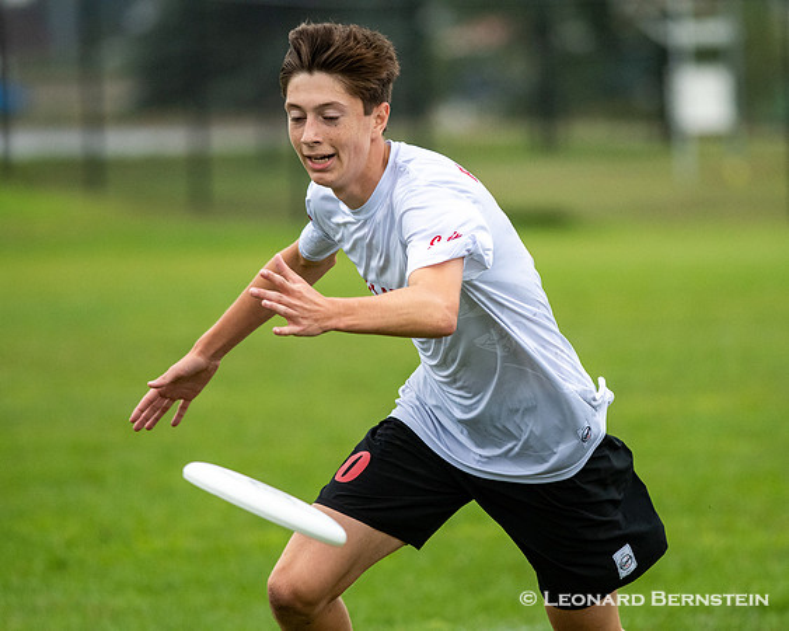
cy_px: 316
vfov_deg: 3.1
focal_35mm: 507
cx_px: 466
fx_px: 11831
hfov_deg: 3.8
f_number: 4
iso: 1600
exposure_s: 1/3200
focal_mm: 300
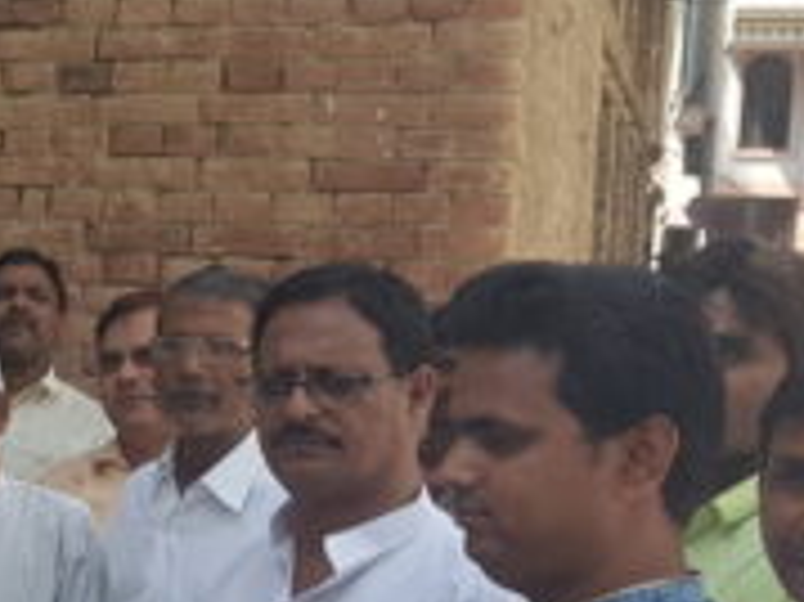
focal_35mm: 93
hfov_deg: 20.2
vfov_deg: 15.9
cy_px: 373
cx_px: -54
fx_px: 2159
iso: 40
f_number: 1.7
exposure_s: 1/876
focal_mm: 4.2
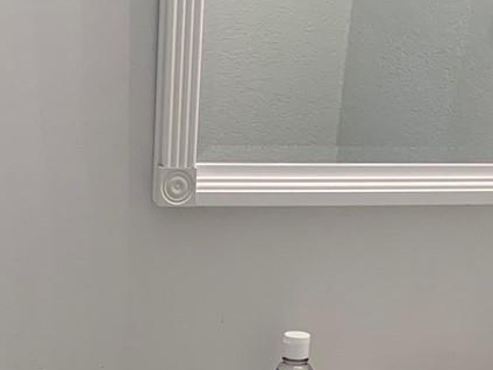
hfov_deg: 20.0
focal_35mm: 98
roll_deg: -3.4
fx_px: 1396
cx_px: 178
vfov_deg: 14.2
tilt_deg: -22.0
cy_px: 545
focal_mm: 4.25
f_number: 1.8
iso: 80
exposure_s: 1/120
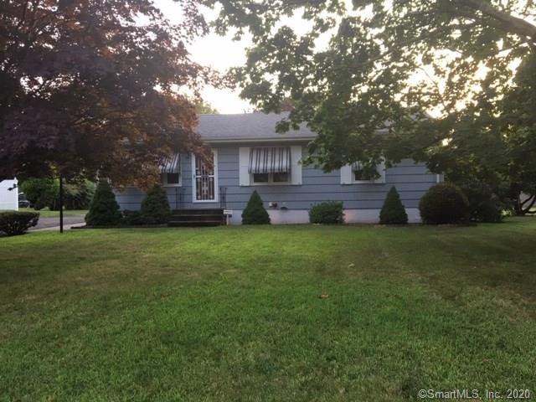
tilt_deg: +0.8
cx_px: 268
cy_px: 201
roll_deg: -0.5
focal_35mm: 29
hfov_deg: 61.7
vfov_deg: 48.2
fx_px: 449
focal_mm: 4.15
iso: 25
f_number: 2.2
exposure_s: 1/30
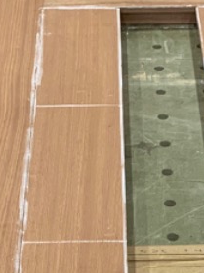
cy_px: 487
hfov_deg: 13.1
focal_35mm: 112
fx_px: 881
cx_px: 170
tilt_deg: -49.5
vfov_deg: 15.3
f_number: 1.8
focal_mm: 4.25
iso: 40
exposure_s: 1/122
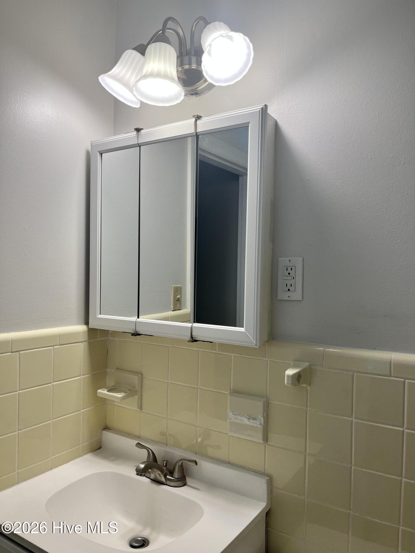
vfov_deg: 67.3
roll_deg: -1.0
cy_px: 276
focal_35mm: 26
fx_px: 416
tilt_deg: -0.5
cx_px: 208
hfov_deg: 53.1
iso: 40
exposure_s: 1/151
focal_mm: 5.1
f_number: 1.6
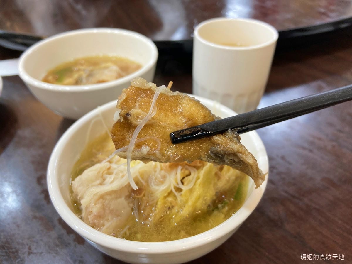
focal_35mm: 26
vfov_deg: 53.1
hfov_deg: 67.3
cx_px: 176
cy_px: 132
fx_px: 264
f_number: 1.8
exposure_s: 1/60
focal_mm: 4.25
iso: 80
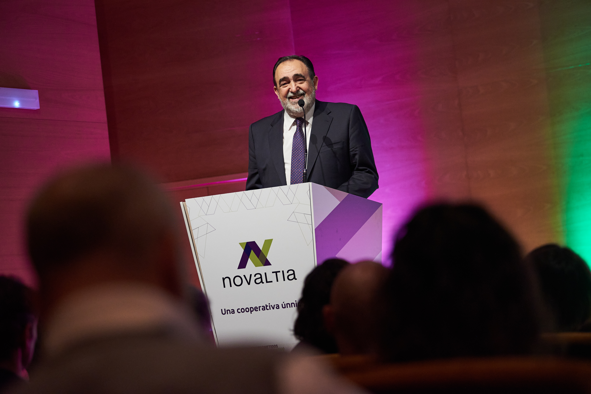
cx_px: 296
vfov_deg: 14.4
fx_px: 1560
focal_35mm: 95
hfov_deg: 21.5
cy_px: 197
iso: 2500
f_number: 2.8
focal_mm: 95
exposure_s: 1/250
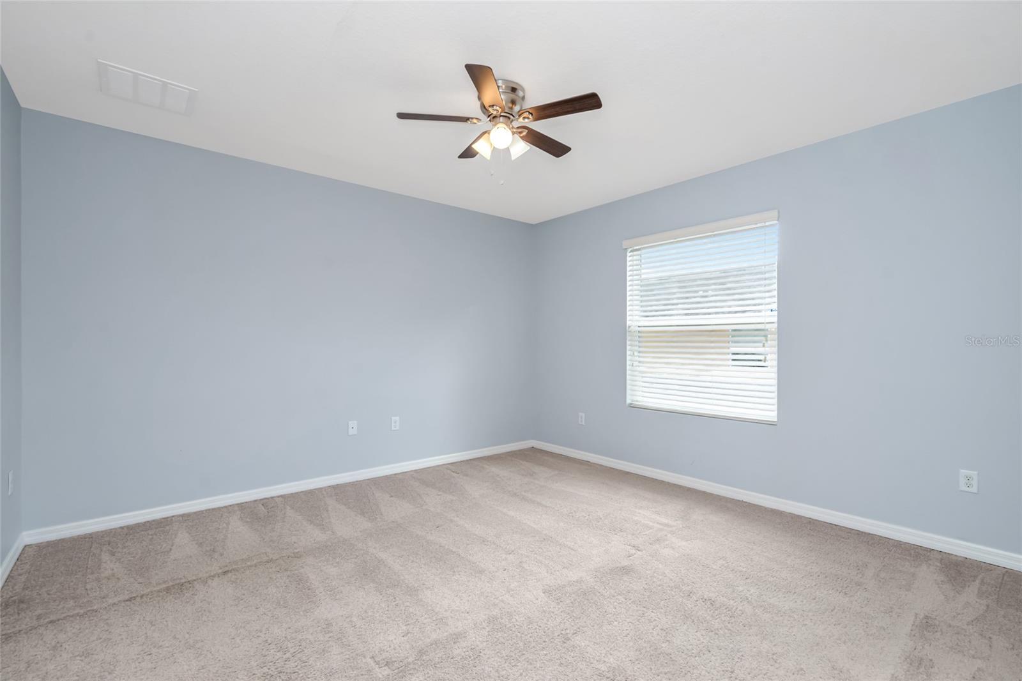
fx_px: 454
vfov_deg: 73.7
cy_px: 340
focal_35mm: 16
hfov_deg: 96.7
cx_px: 511
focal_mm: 16
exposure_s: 1/60
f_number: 6.7
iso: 400
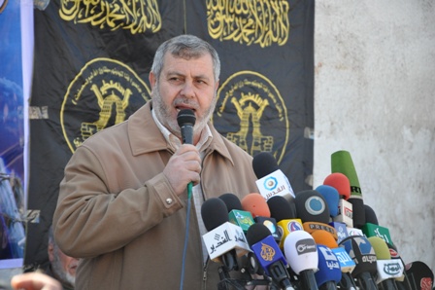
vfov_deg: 8.7
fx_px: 1902
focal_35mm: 158
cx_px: 218
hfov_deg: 13.0
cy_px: 145
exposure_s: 1/500
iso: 800
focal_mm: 105
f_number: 5.6
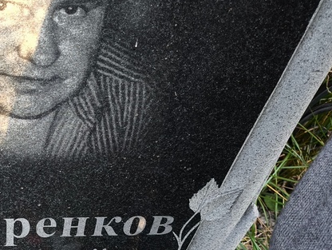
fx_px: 461
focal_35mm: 48
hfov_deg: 37.5
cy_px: 208
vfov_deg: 29.5
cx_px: 44
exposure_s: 1/120
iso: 80
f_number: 1.7
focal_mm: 4.71
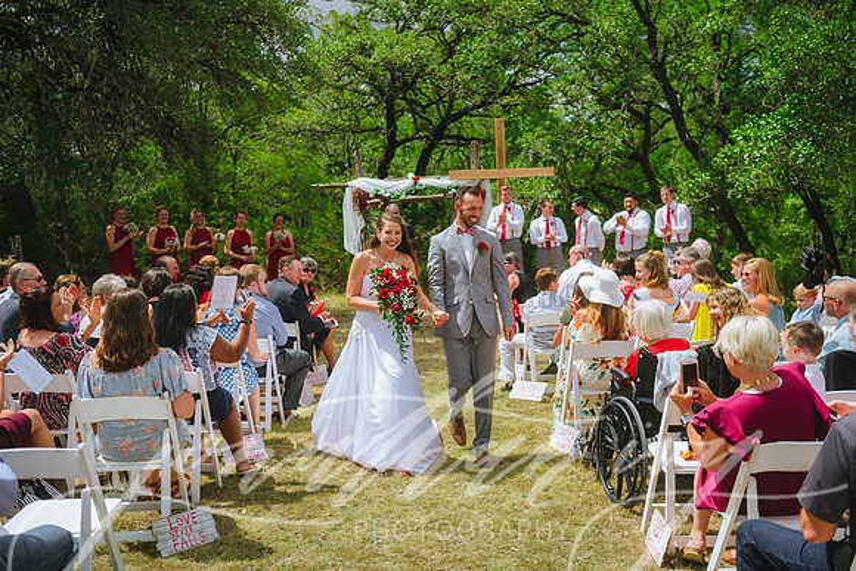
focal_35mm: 40
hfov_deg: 48.4
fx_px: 951
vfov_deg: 33.4
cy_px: 286
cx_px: 428
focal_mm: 40
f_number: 2.8
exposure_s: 1/2500
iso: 160
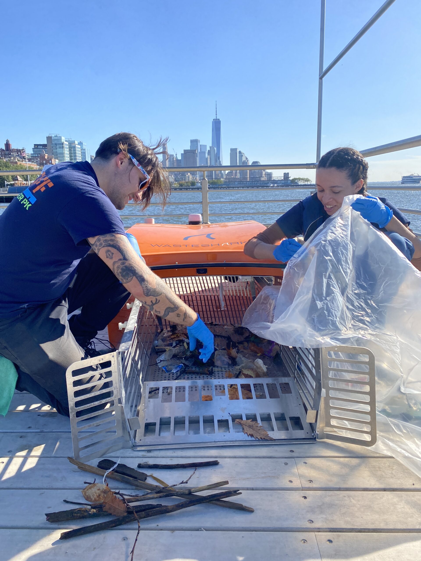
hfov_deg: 53.1
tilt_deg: -12.6
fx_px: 422
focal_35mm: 26
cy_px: 280
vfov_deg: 67.3
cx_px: 210
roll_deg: +1.3
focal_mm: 4.25
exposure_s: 1/2688
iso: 32
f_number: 1.8
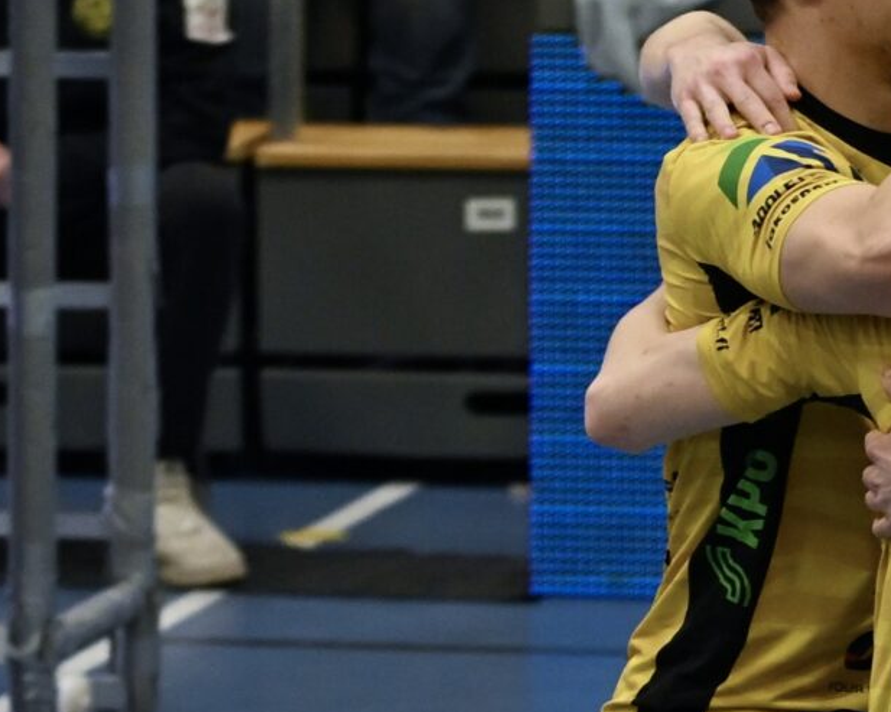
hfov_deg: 3.2
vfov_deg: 2.6
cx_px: 1505
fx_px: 15920
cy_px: 926
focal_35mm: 604
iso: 2800
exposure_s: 1/500
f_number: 4.5
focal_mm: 155
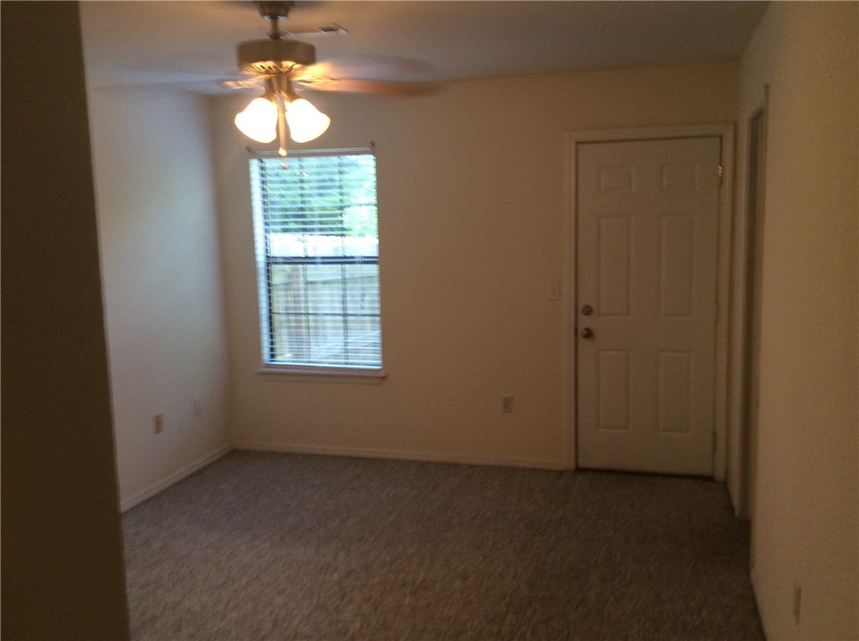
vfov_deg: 44.0
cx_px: 430
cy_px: 320
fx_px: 793
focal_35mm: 32
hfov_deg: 56.9
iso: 50
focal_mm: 3.3
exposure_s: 1/24
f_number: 2.4
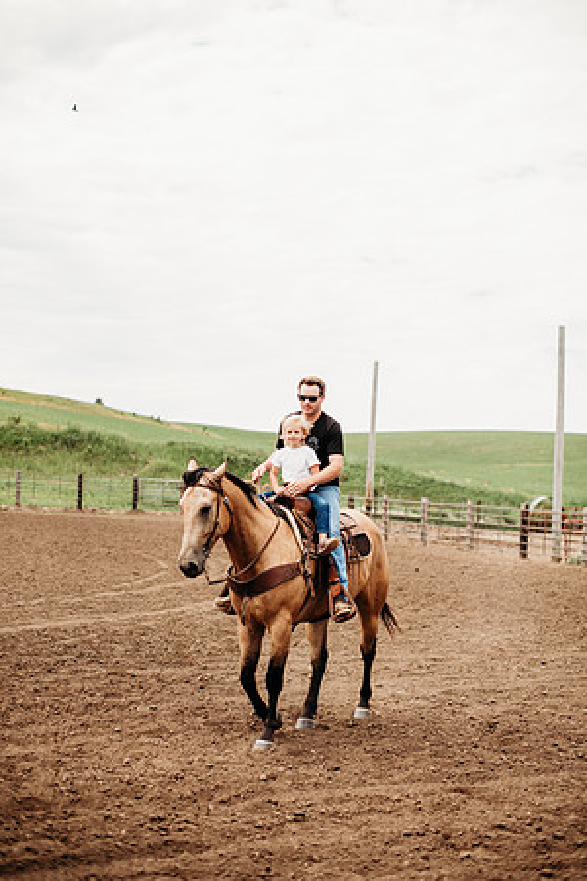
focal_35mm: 50
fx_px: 1223
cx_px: 294
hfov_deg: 27.0
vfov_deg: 39.6
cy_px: 440
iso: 100
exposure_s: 1/1600
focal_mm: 50
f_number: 2.2
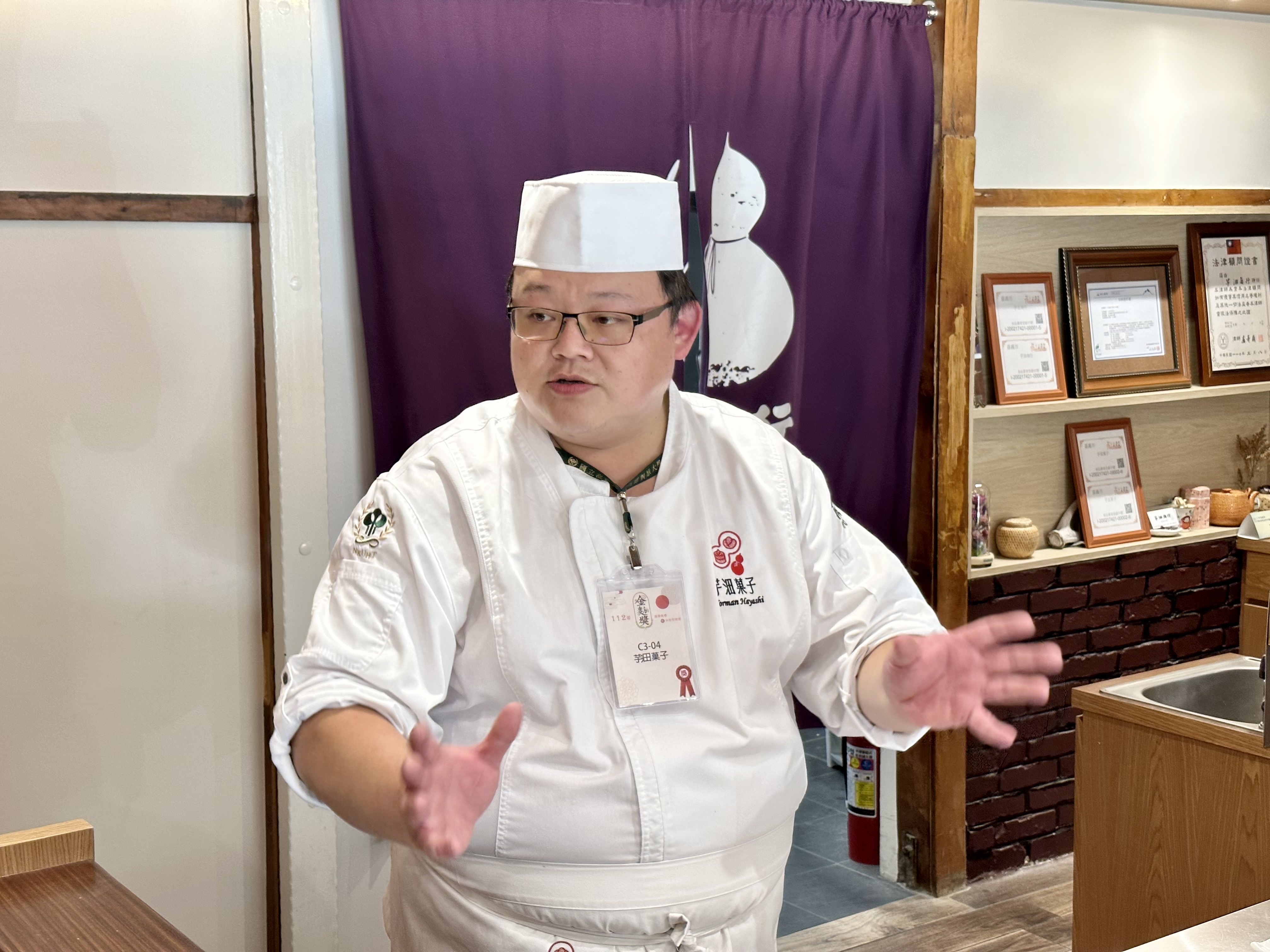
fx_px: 1761
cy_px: 476
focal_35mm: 48
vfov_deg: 30.3
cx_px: 635
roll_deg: +0.4
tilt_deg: -7.2
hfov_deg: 39.7
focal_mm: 6.86
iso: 100
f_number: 1.78
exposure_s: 1/60
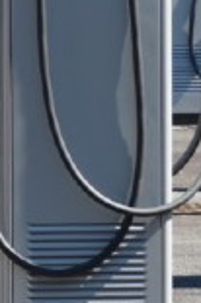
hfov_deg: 1.8
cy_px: 25
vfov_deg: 2.8
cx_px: 451
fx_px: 6236
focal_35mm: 743
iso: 100
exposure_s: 1/160
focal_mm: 64
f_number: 7.1
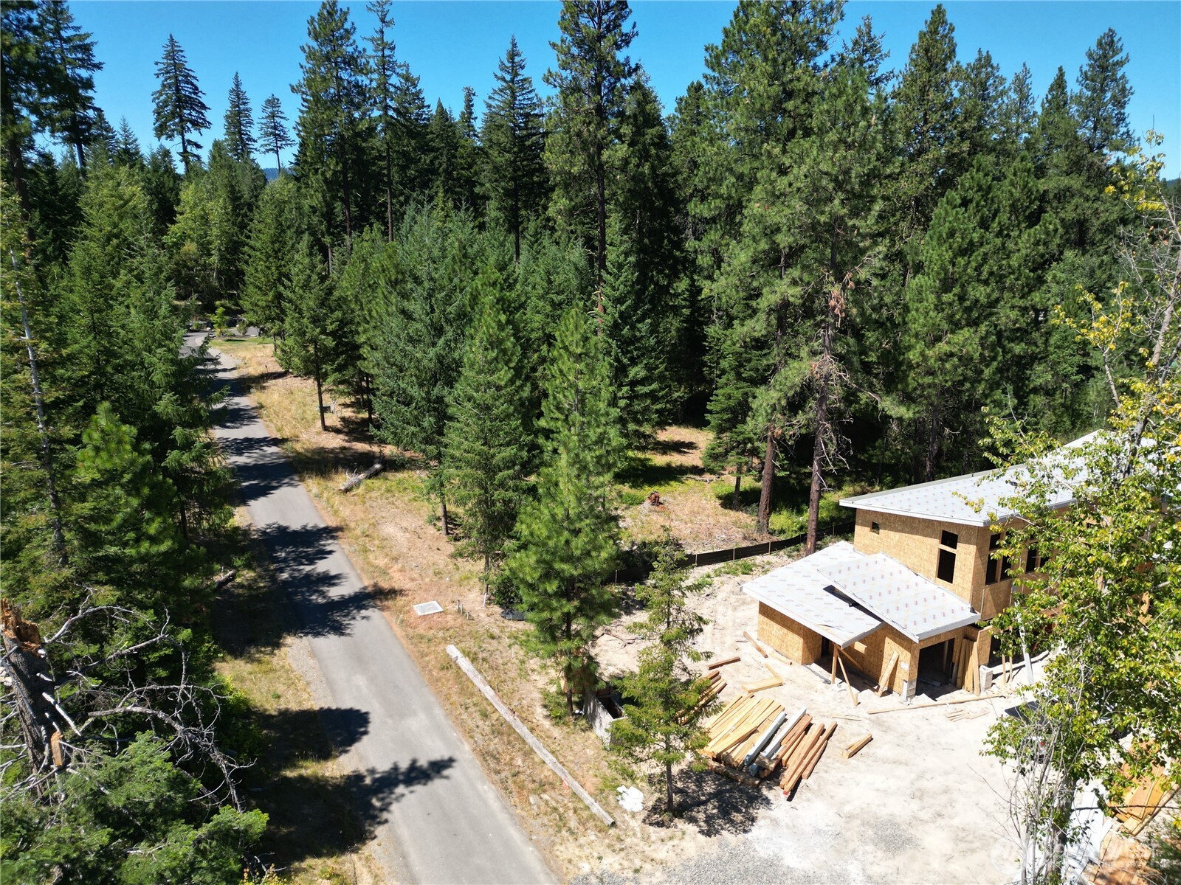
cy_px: 442
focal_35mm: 24
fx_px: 819
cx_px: 590
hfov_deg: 71.6
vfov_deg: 56.8
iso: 100
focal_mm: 6.72
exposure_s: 1/1600
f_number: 1.7
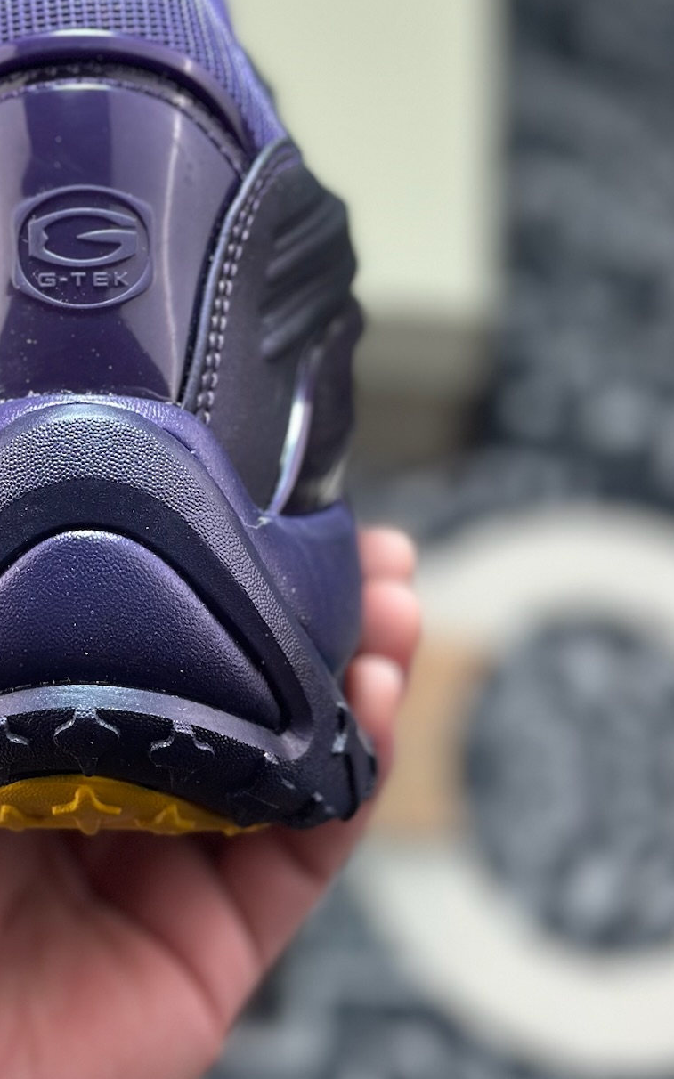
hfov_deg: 15.0
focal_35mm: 86
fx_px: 2529
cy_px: 474
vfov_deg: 24.1
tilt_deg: -56.7
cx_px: 49
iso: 80
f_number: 1.78
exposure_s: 1/358
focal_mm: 6.86
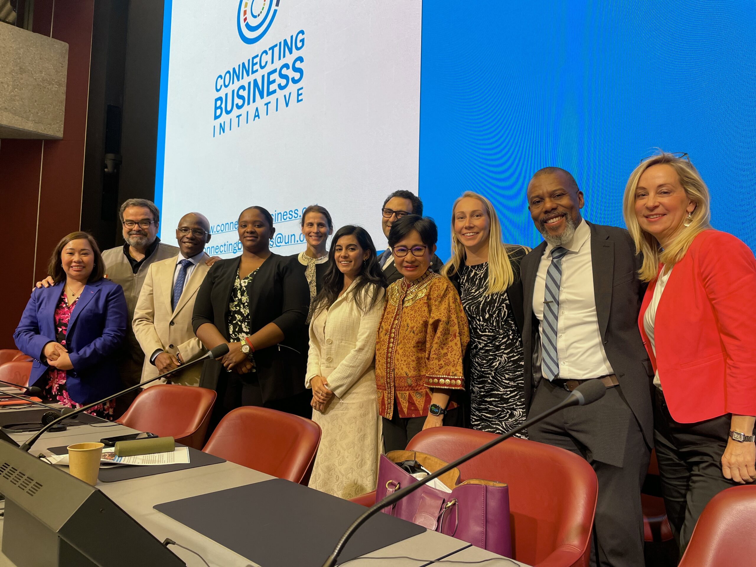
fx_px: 568
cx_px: 378
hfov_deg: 67.3
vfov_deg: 53.1
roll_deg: -0.5
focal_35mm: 26
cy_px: 284
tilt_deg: +5.4
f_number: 1.6
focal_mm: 4.2
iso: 100
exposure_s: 1/99
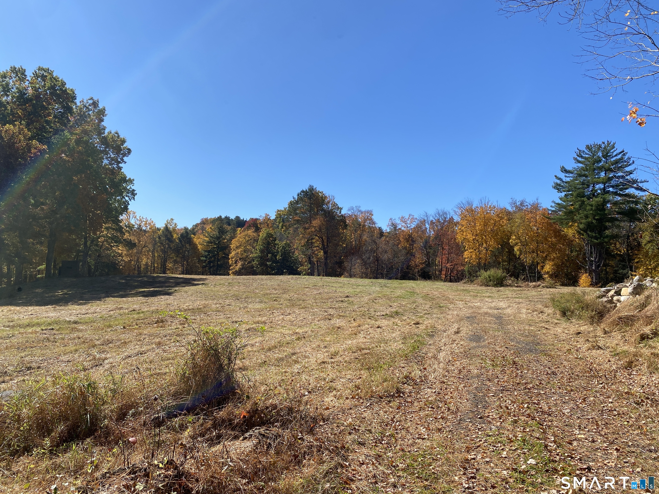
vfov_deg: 53.1
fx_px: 495
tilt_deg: +0.7
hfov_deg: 67.3
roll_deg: -3.4
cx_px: 330
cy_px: 247
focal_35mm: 26
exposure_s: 1/2890
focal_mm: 4.25
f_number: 1.8
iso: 32
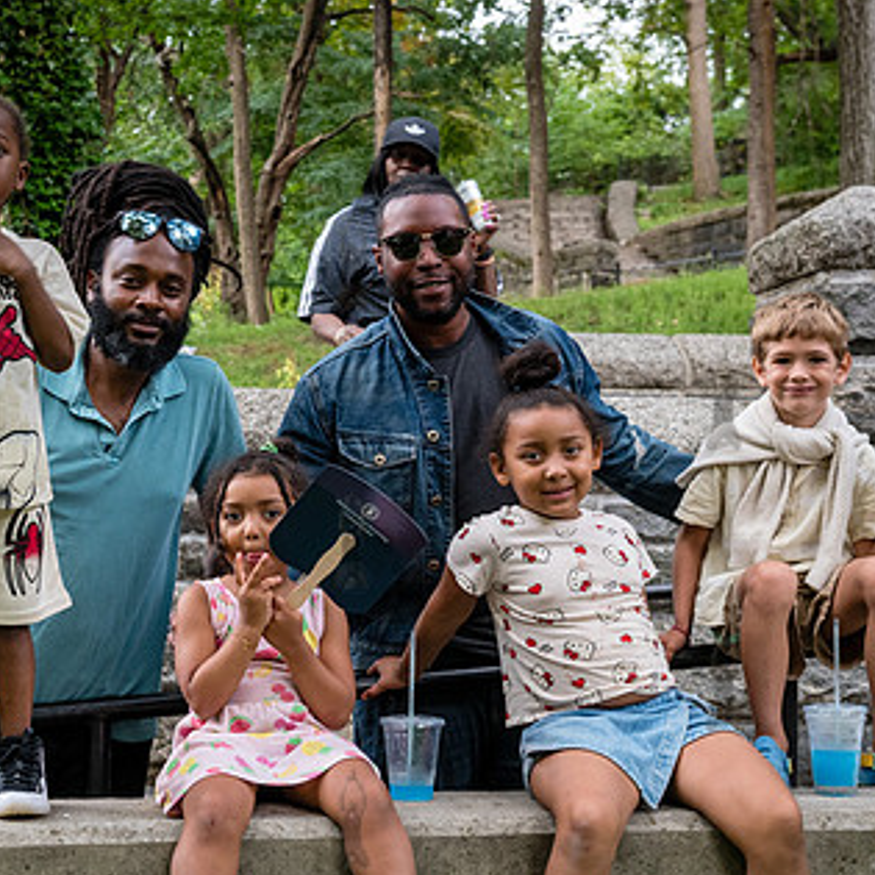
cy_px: 486
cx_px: 236
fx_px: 1945
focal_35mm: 68
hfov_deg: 25.1
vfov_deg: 25.3
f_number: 5.6
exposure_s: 1/15
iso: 1600
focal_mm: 38
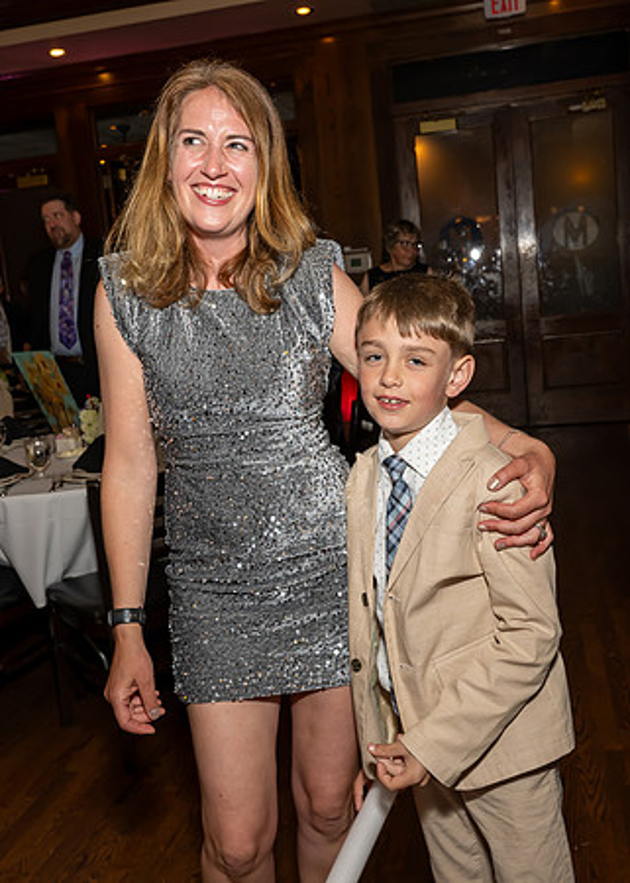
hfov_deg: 37.1
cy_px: 441
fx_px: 938
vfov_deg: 50.4
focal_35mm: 37
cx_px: 296
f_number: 8
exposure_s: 1/250
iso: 640
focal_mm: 25.5
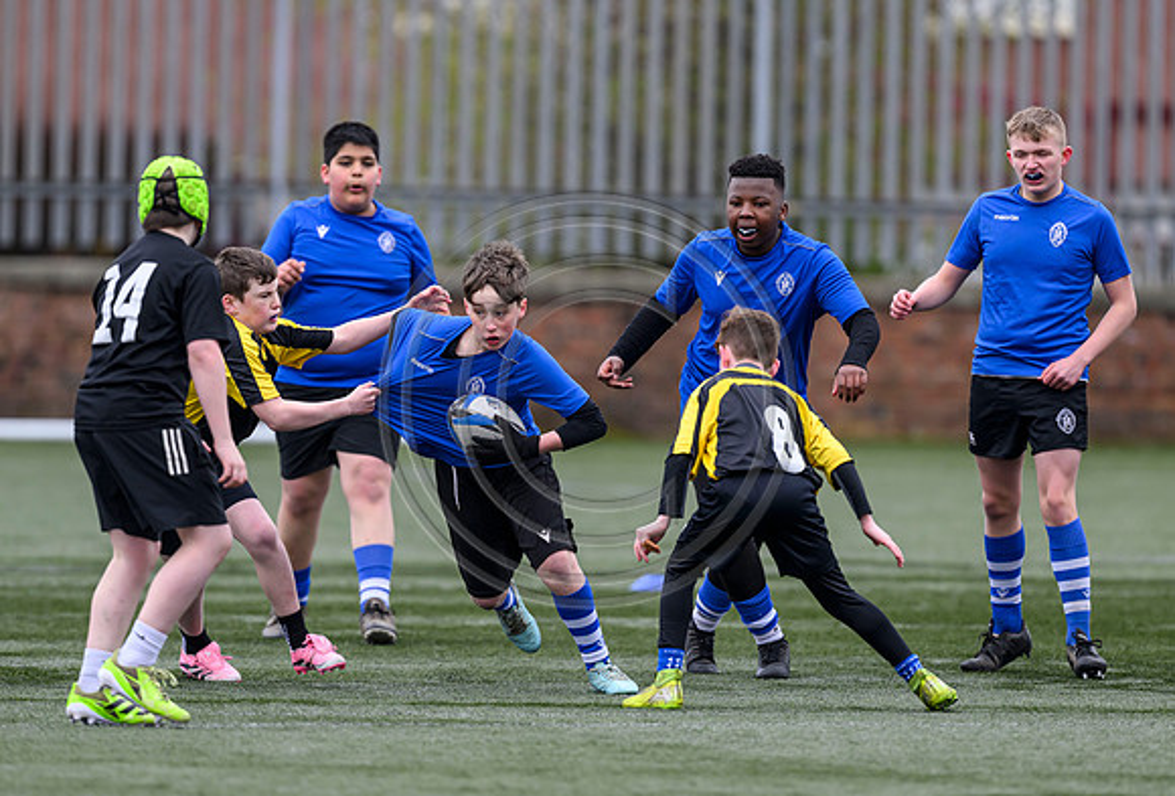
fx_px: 17352
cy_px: 420
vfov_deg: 2.6
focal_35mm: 529
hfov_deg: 3.9
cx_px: 553
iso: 500
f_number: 3.5
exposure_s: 1/1250
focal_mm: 400
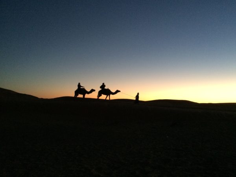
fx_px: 198
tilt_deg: +3.6
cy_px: 88
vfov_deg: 48.2
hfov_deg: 61.7
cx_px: 118
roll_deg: -0.5
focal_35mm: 29
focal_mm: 4.15
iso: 320
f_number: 2.2
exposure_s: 1/25
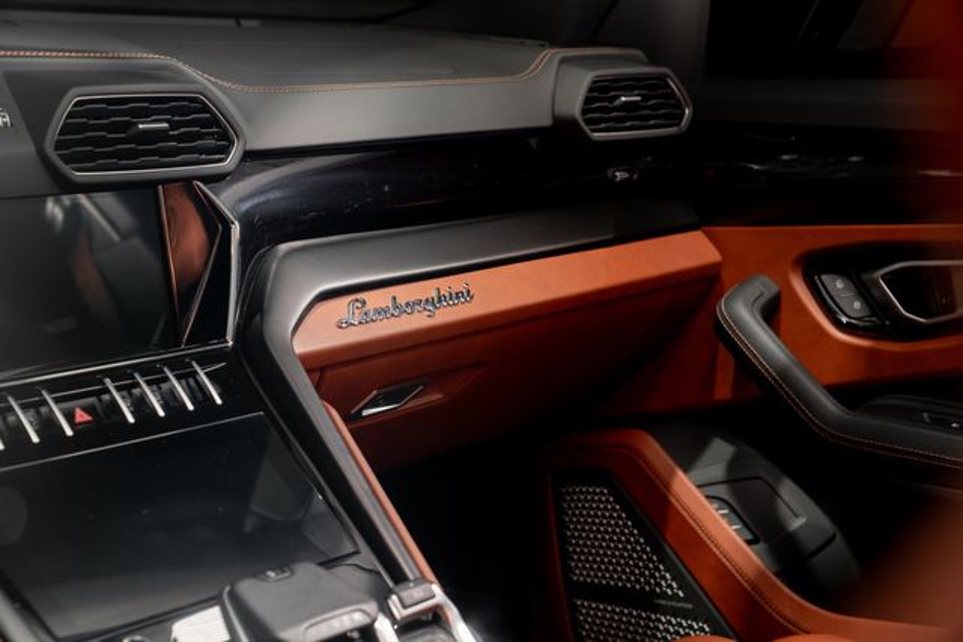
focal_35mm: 69
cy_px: 321
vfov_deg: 19.7
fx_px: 1846
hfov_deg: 29.2
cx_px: 482
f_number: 6.3
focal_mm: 69
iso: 400
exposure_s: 1/50
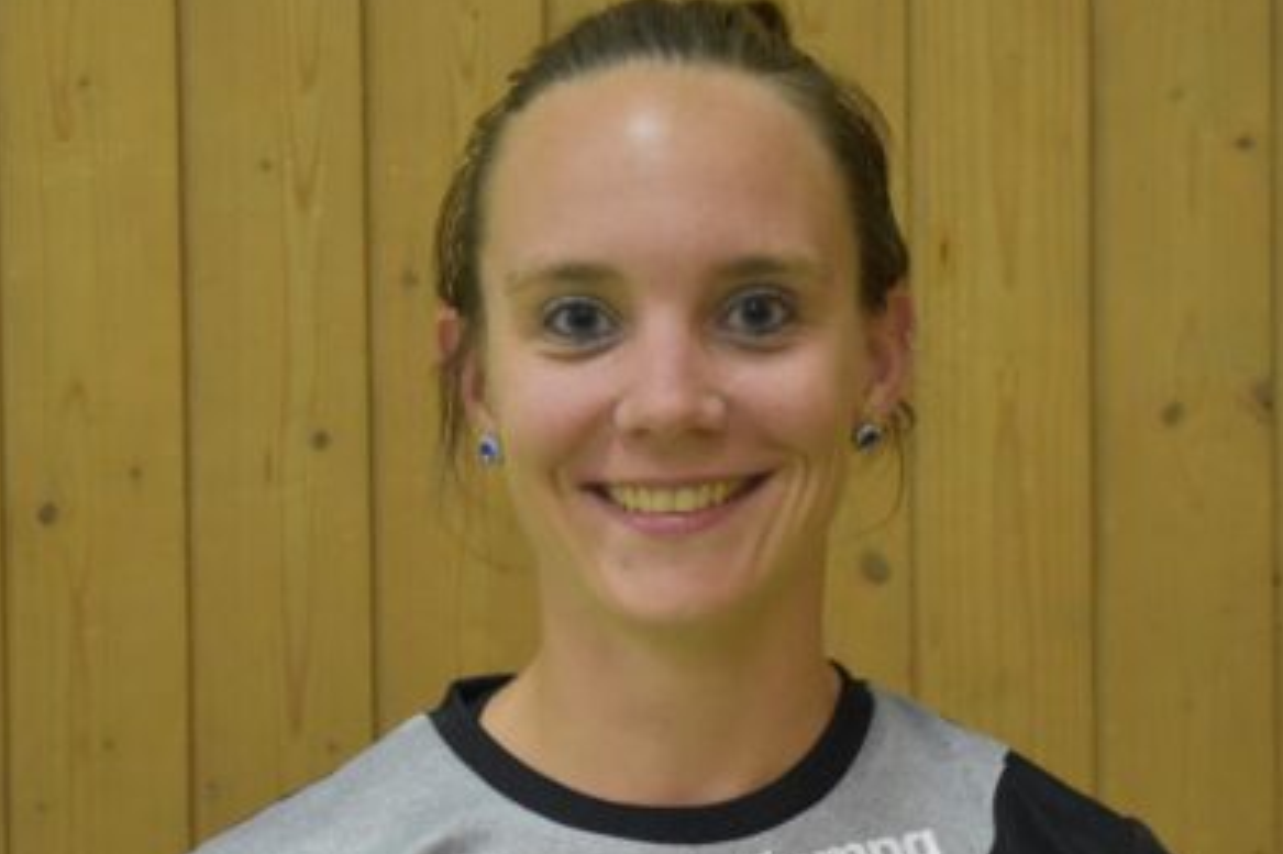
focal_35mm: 142
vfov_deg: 9.6
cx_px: 729
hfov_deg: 14.5
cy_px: 663
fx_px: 5058
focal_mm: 48
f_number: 4.5
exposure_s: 1/60
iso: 4500
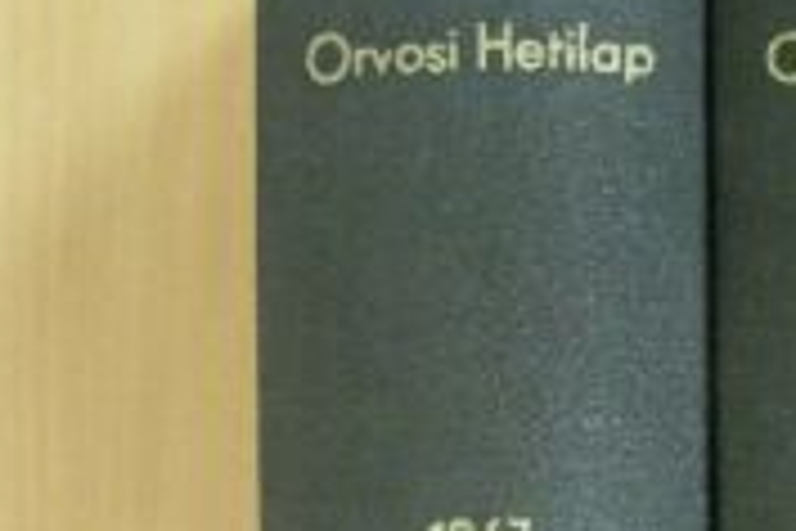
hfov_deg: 19.9
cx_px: 670
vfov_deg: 13.3
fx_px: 2233
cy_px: 565
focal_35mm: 101
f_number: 3.5
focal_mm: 6.3
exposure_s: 1/8
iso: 275
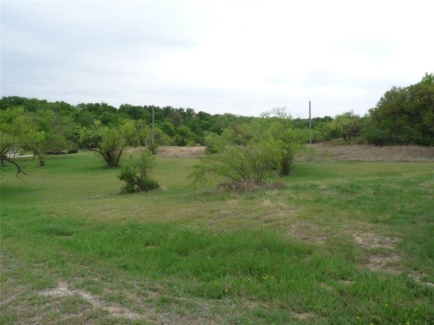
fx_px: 339
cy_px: 162
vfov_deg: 51.4
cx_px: 217
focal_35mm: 27
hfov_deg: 65.3
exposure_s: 1/200
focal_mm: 4.8
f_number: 5.6
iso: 100
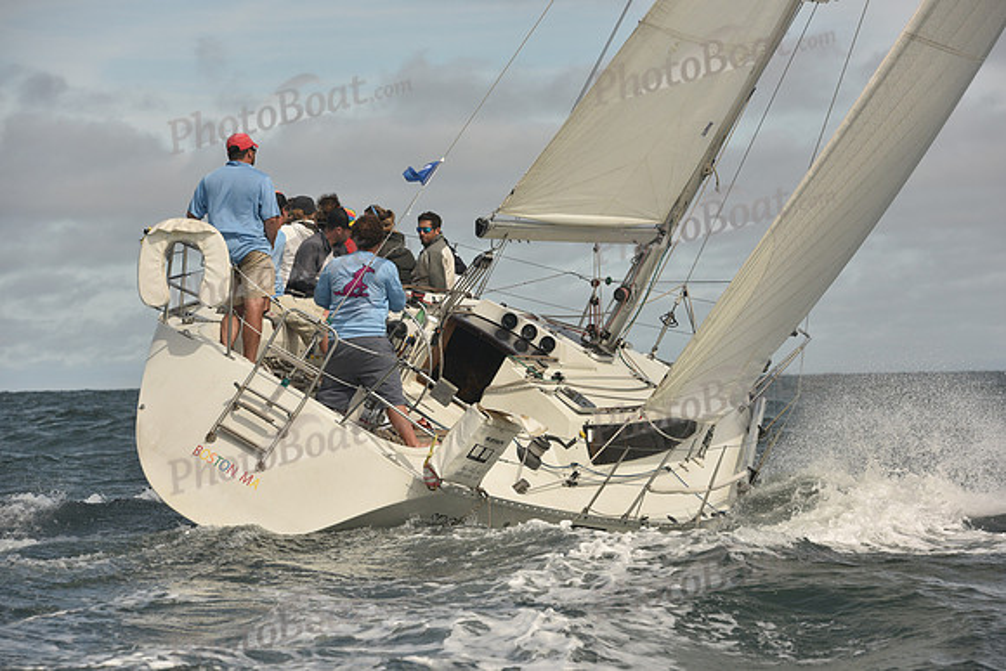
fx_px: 3773
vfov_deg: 10.2
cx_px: 503
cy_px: 336
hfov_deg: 15.2
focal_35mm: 135
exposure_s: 1/1000
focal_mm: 135
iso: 320
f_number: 7.1
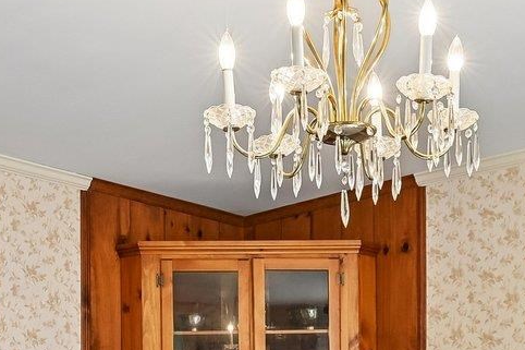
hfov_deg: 29.7
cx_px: 285
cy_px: 437
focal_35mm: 68
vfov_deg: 18.8
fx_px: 991
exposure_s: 1/50
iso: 400
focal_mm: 16
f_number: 8
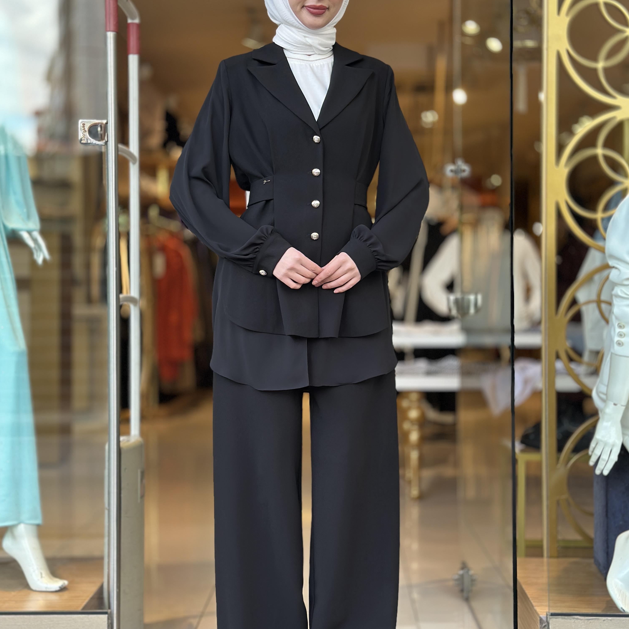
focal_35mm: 57
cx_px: 315
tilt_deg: -0.1
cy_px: 312
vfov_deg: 30.0
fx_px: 1172
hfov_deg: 30.0
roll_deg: -1.0
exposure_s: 1/172
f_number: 1.78
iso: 125
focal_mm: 6.86
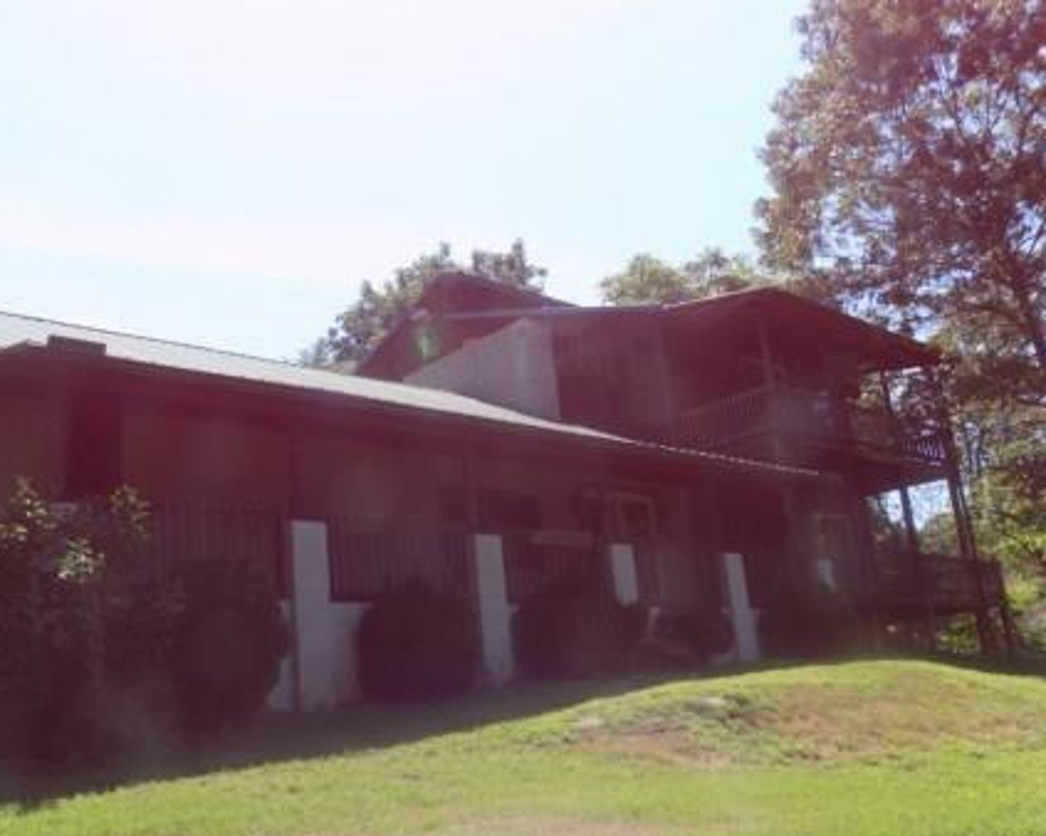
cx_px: 462
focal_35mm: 34
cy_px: 435
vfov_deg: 43.3
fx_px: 1052
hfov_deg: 52.7
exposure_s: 1/640
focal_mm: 4
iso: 80
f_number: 3.1
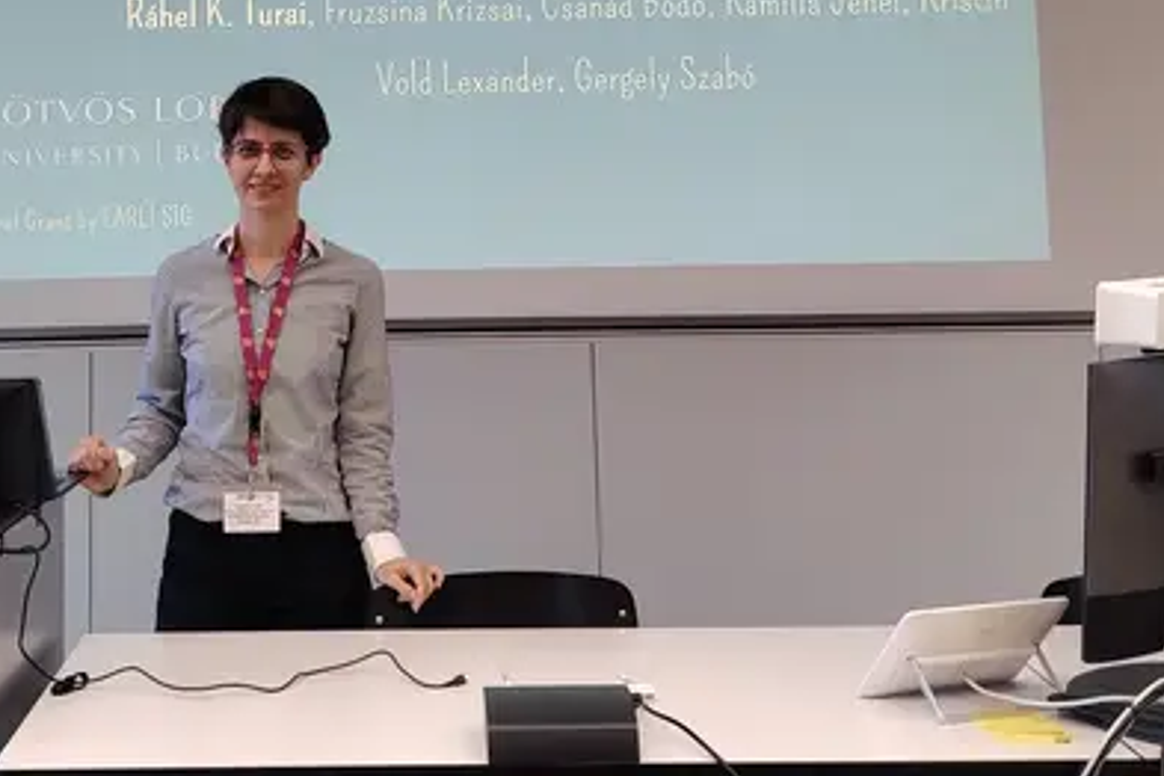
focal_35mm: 61
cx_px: 352
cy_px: -50
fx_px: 1972
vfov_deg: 21.3
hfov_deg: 32.5
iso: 663
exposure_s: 1/33.3
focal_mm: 5.25
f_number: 1.75
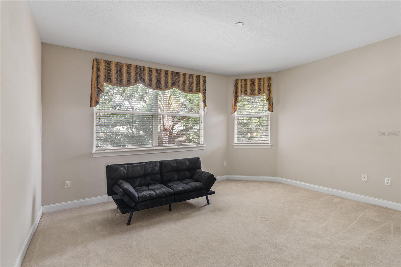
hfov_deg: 95.0
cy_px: 134
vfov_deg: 72.0
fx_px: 184
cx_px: 200
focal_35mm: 16
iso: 200
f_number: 9
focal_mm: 11
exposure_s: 1/3
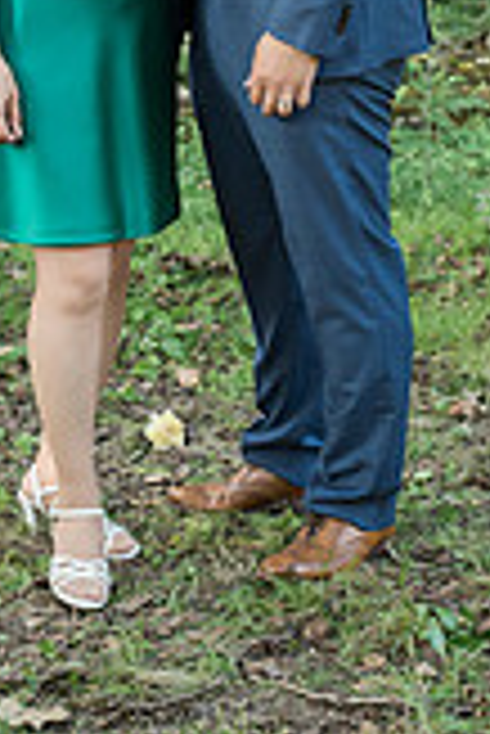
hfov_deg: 10.0
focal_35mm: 138
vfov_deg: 14.1
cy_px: -275
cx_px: 171
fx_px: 2811
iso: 1250
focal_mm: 50
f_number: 5.6
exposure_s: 1/125
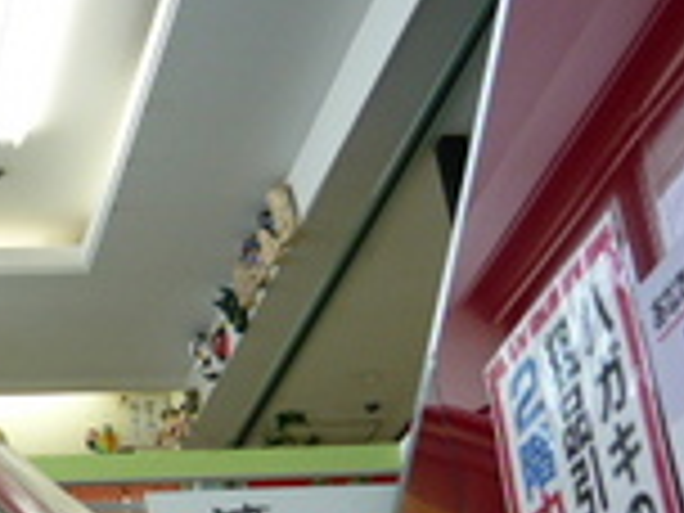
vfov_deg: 16.1
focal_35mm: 91
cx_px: -207
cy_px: 398
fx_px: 1798
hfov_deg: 19.8
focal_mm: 5.5
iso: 100
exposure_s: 1/80
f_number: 2.8
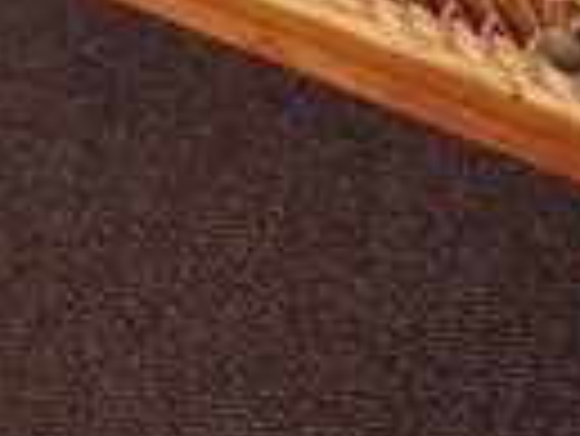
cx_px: 481
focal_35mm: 149
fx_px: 2499
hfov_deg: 13.2
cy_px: -432
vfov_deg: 9.4
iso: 800
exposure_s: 1/4
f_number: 3.2
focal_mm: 5.8
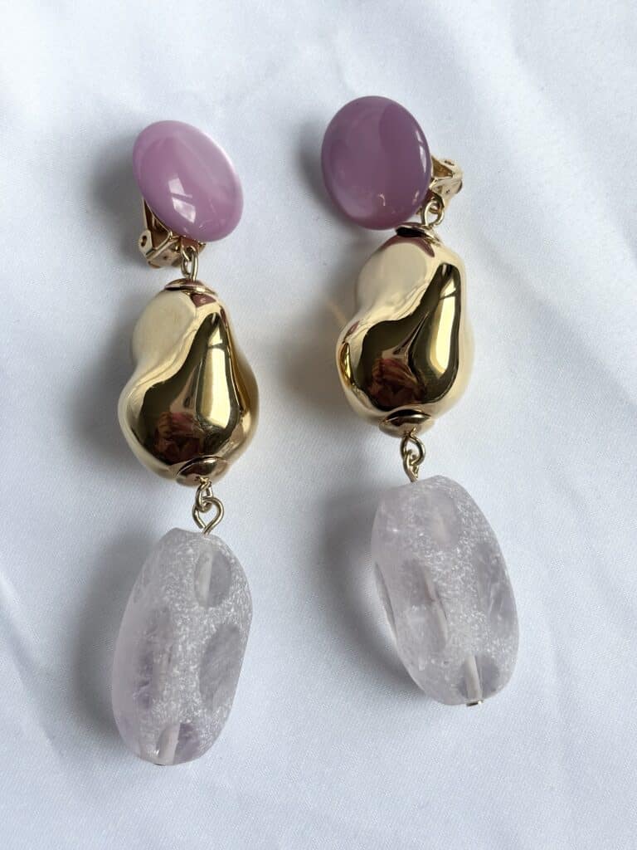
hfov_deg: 28.0
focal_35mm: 52
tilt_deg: -82.3
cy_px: 425
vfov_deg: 36.8
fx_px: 1276
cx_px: 318
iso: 32
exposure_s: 1/634
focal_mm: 5.96
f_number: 1.6
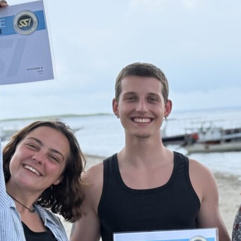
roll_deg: +3.5
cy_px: 174
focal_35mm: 104
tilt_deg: -4.8
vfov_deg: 16.7
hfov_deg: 16.4
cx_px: 245
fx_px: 819
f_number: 1.78
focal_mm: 6.76
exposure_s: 1/4329
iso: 100
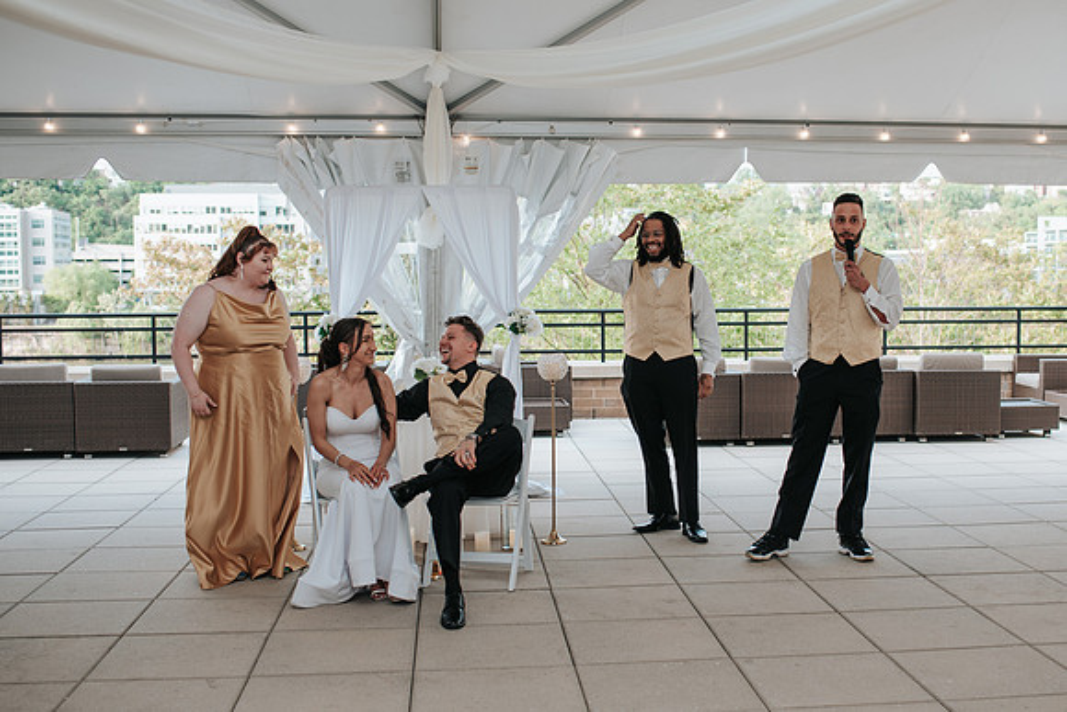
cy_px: 370
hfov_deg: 43.7
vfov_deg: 30.0
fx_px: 1327
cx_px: 614
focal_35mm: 45
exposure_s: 1/160
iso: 110
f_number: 2.8
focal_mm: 35
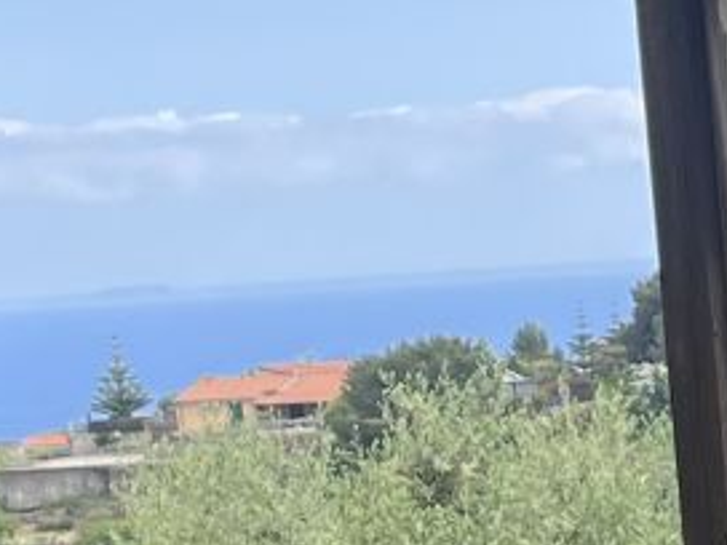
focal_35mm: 196
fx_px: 4116
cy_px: 508
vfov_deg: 7.6
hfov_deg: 9.7
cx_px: 1224
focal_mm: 5.1
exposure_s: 1/1890
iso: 50
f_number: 1.6
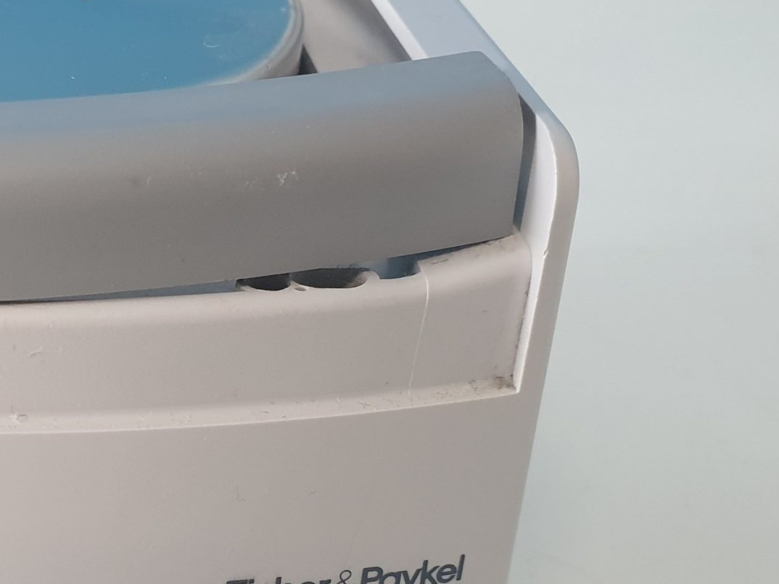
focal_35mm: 62
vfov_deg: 23.5
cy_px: 403
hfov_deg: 29.0
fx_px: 1395
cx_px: -17
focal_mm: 4.3
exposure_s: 1/33
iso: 320
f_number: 2.4
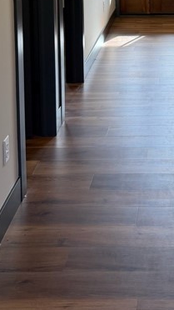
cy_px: -39
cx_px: 181
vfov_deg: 26.8
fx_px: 591
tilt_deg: -7.3
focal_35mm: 72
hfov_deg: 16.3
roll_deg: +0.5
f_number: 1.78
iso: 125
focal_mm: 6.76
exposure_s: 1/159
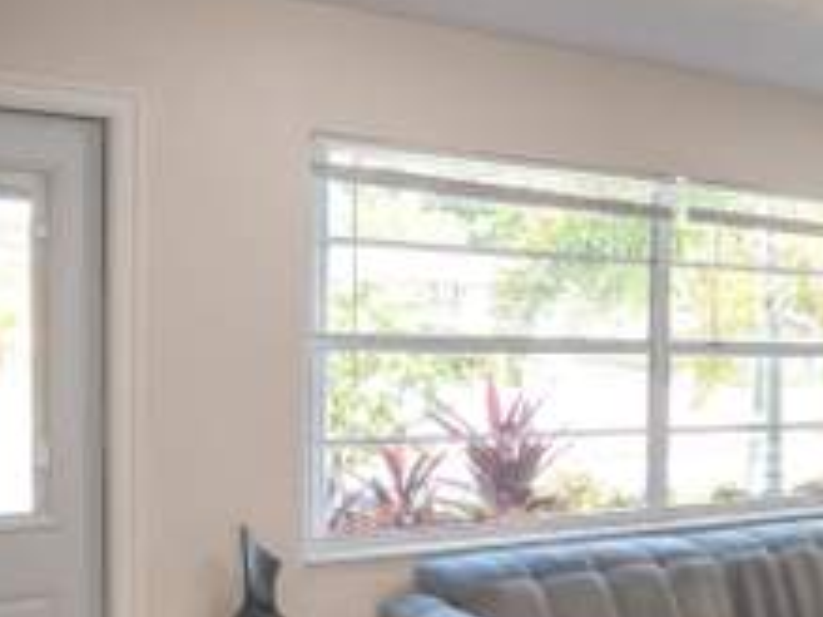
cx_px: 857
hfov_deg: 30.9
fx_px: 1354
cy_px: 403
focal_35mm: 57
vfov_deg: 25.5
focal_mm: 12
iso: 200
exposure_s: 1/200
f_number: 3.2
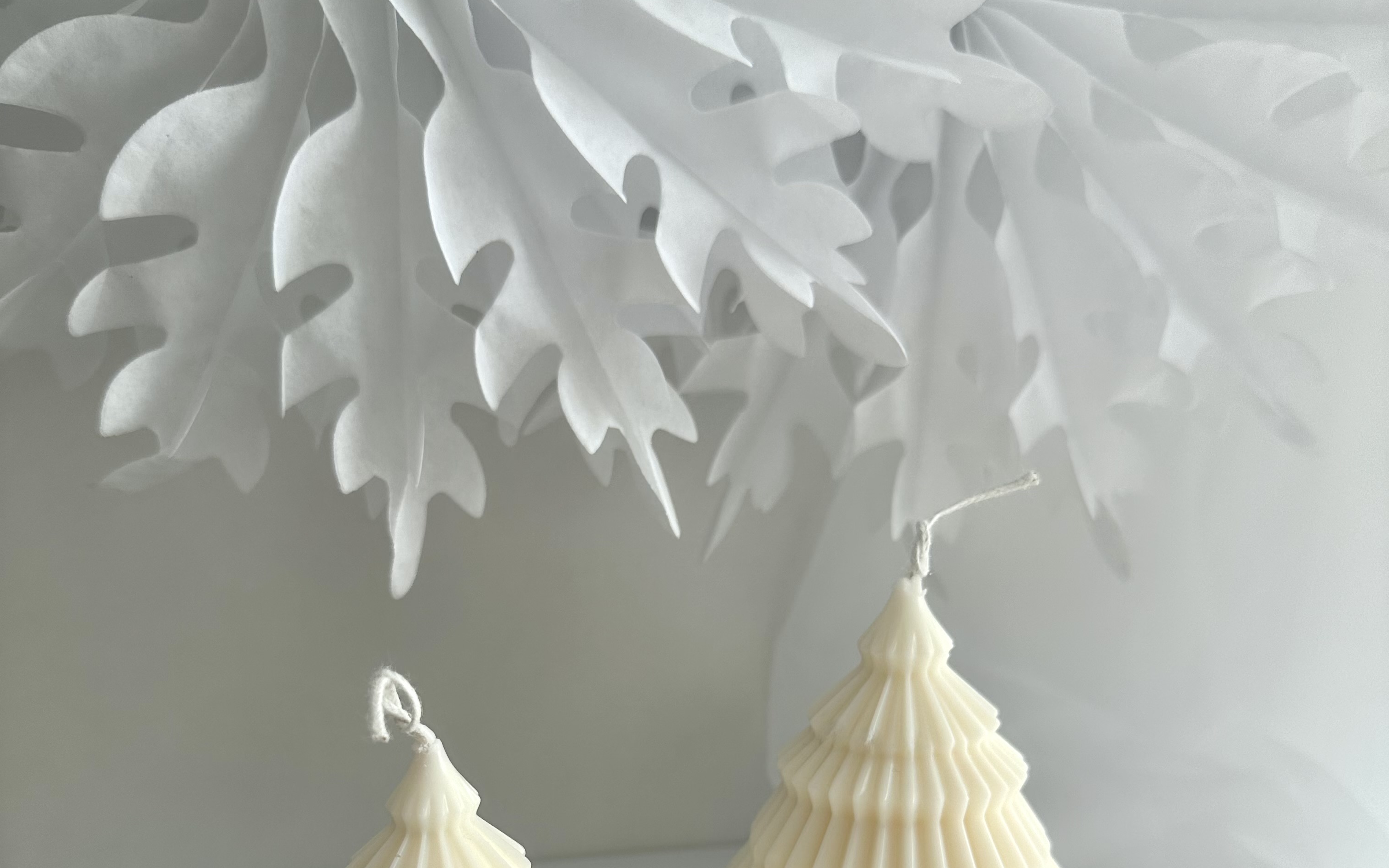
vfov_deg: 35.3
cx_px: 695
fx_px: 1287
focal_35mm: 34
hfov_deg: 56.7
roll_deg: +0.1
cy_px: 769
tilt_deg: -17.6
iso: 80
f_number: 1.78
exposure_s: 1/910
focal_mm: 6.86
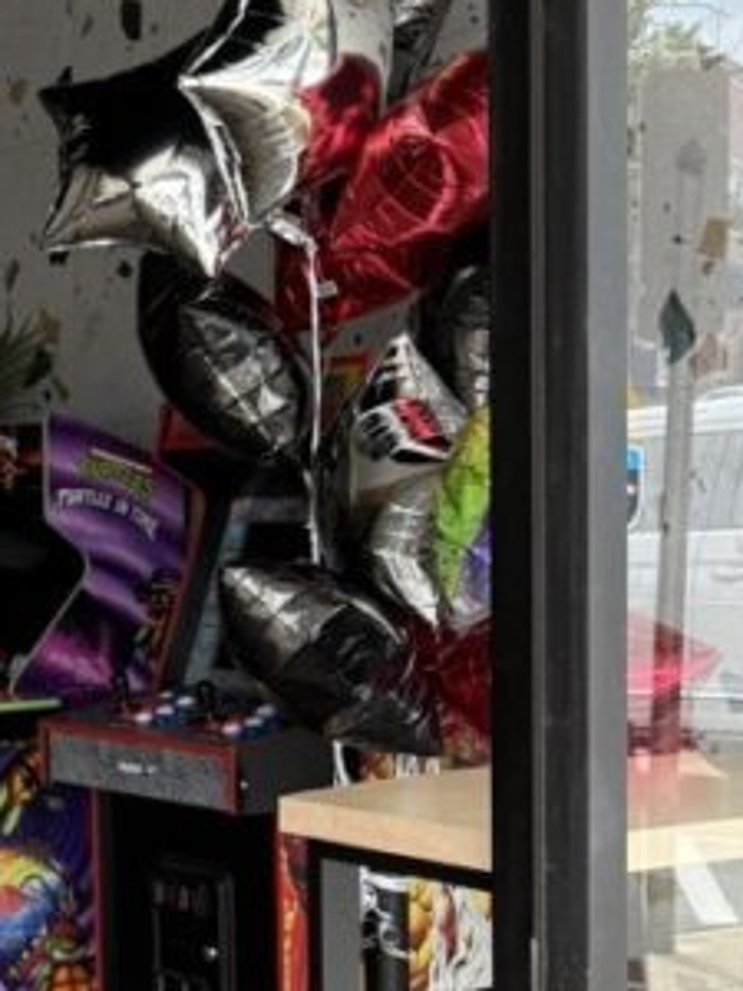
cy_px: 700
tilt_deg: -4.5
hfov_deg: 15.8
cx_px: -509
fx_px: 2347
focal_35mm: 82
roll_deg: +2.8
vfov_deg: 23.7
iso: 80
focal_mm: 6.76
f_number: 1.78
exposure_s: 1/303
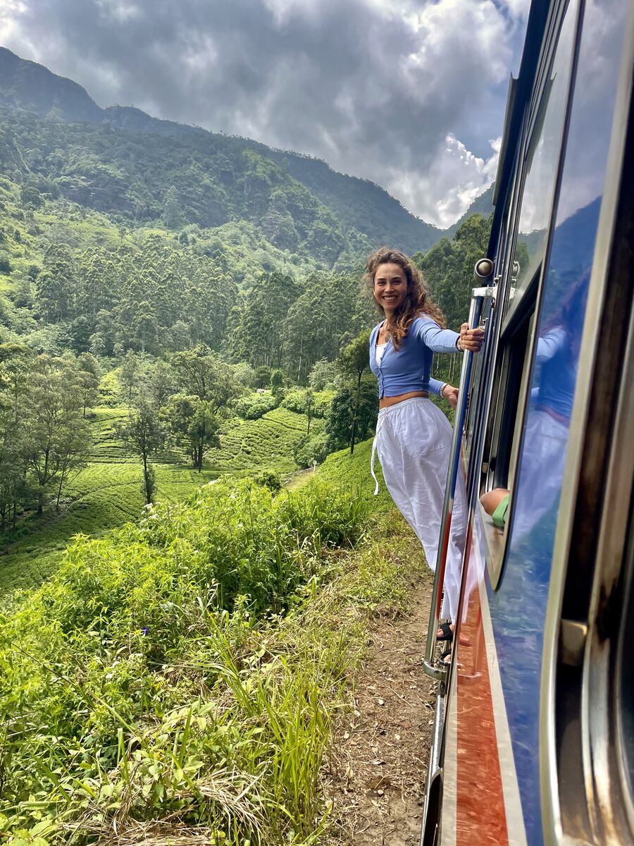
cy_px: 423
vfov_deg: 67.3
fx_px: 635
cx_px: 317
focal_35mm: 26
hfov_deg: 53.1
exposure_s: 1/1887
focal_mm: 4.2
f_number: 1.6
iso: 32
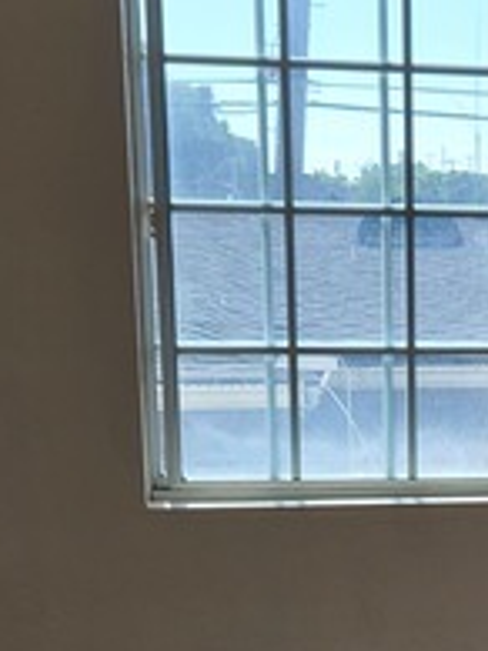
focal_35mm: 89
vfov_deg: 21.6
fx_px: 1675
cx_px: 689
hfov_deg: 15.5
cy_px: 576
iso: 40
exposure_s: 1/583
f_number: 1.8
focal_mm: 5.4
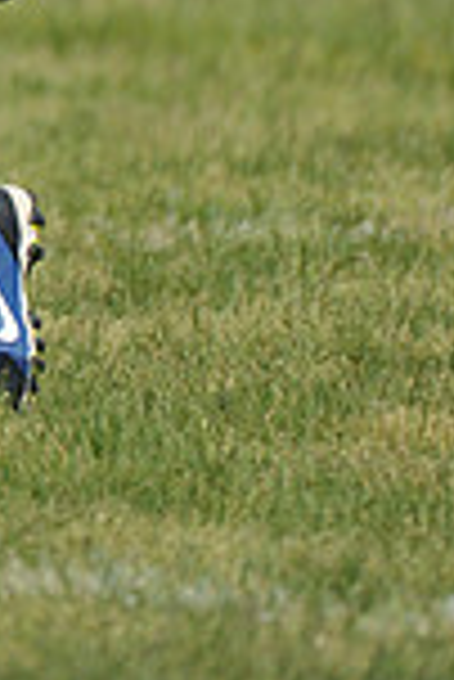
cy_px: -441
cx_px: -310
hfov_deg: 0.9
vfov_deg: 1.3
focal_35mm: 1535
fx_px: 28969
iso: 640
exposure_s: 1/6400
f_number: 4
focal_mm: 400
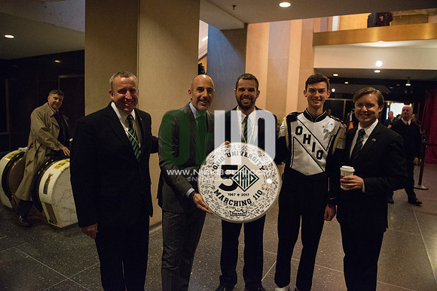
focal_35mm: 24
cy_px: 146
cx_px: 218
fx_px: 291
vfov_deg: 53.2
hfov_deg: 73.7
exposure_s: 1/320
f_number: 2.8
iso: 12800
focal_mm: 24
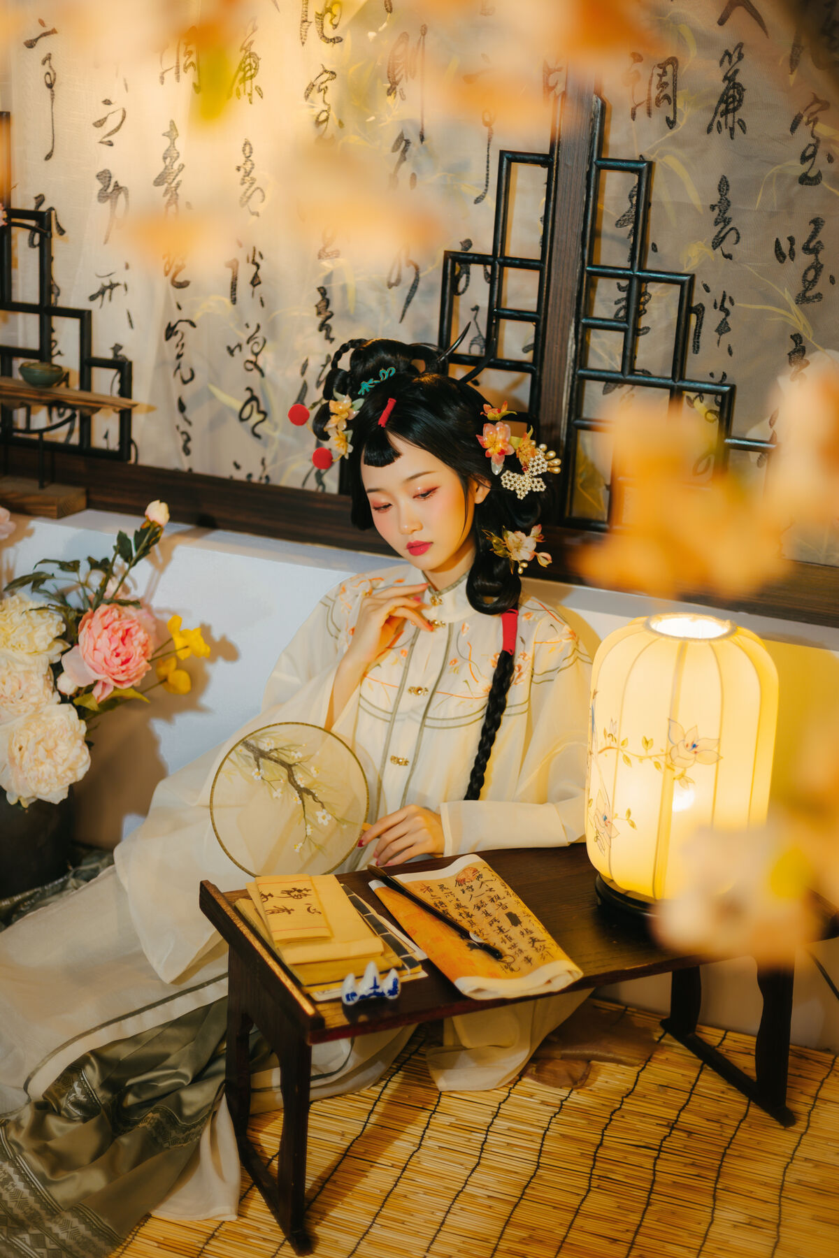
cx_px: 420
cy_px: 629
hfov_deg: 27.0
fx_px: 1748
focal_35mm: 50
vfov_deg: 39.6
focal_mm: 50
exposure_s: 1/125
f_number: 1.8
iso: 100
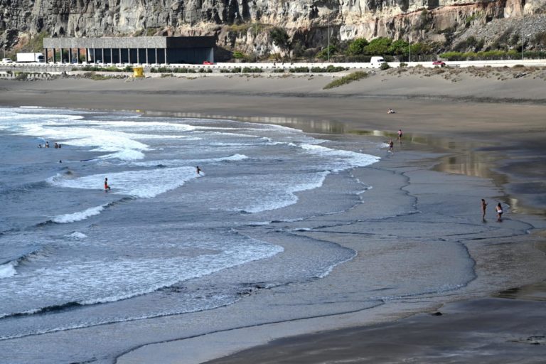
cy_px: 182
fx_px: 2275
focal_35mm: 150
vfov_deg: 9.1
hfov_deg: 13.7
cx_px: 273
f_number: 5.6
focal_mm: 150
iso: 640
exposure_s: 1/3200
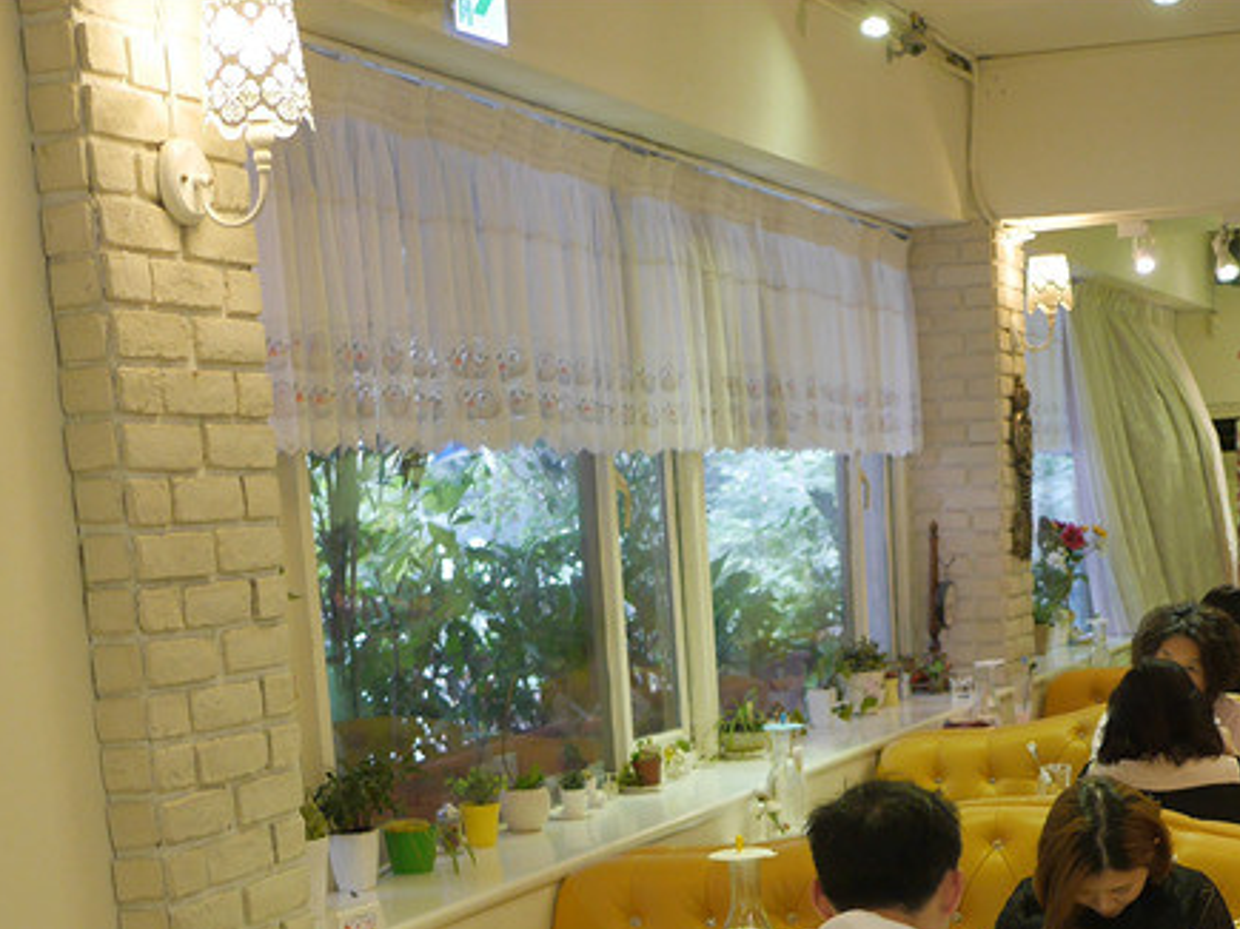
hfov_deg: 28.1
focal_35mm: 69
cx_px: 733
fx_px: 2471
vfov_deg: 20.2
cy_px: 1060
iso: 500
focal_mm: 15
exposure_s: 1/60
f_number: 1.7
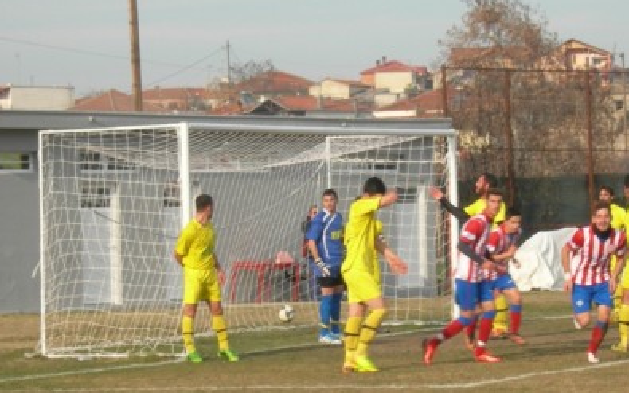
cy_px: 310
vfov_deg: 6.6
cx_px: 398
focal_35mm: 200
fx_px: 3429
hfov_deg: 10.5
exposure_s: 1/100
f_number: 8.2
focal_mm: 23.4
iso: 50
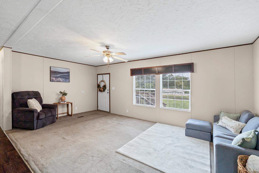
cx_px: 130
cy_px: 86
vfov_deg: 73.8
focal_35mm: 16
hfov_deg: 96.7
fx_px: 115
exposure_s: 1/25
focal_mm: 16
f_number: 8
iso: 1250
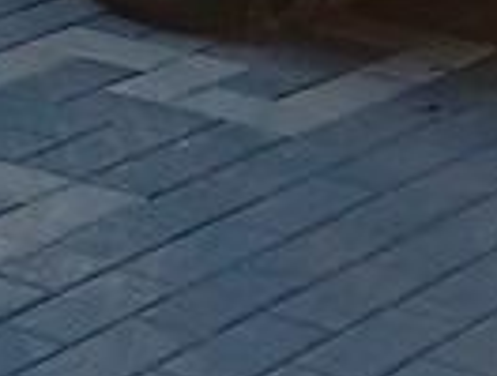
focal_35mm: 236
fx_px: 3401
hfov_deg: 8.3
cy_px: -432
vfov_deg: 6.1
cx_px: 444
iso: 50
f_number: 1.8
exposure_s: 1/104
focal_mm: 3.96
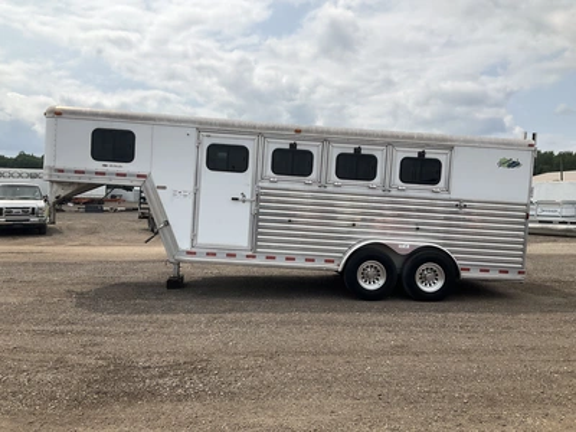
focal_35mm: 29
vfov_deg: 48.2
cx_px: 288
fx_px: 483
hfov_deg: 61.7
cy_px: 216
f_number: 1.8
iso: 25
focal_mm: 3
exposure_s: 1/3125
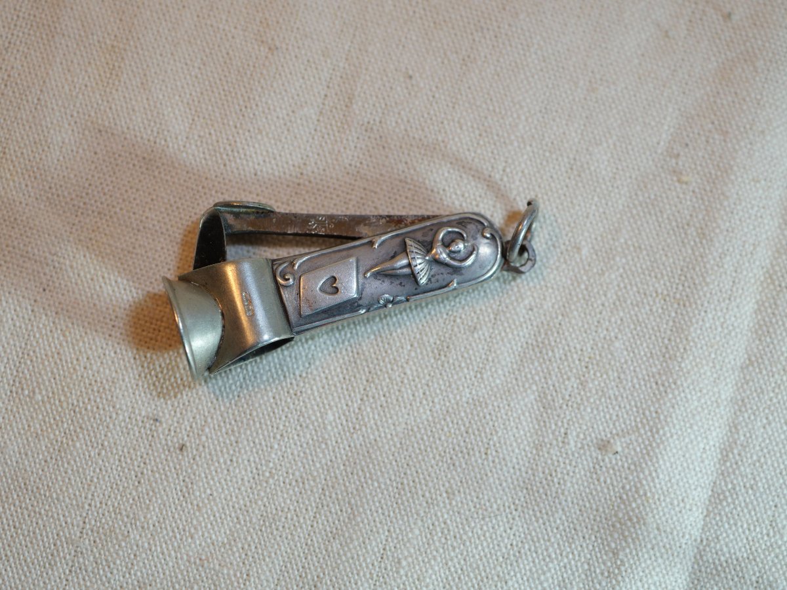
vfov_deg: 24.4
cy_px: 295
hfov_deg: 32.2
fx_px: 1364
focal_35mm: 60
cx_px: 394
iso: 200
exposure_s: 1/160
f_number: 4.5
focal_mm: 30
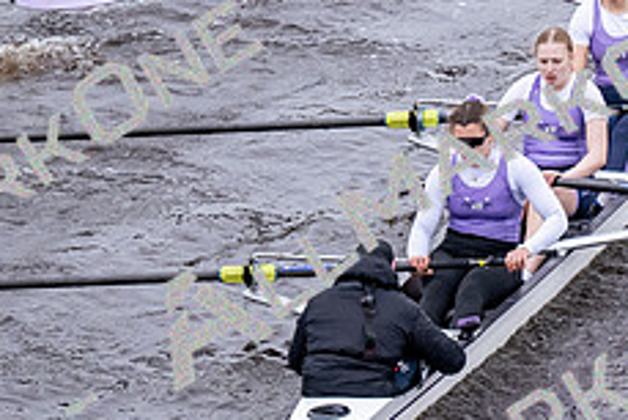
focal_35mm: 759
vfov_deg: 1.8
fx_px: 13248
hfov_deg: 2.7
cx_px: 718
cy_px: -33
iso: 1400
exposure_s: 1/2000
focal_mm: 200
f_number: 2.8
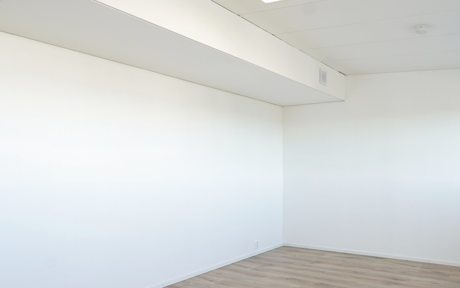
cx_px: 318
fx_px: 351
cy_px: 186
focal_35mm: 28
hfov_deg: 64.2
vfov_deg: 44.1
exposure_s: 1/30
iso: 250
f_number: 6.3
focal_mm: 14
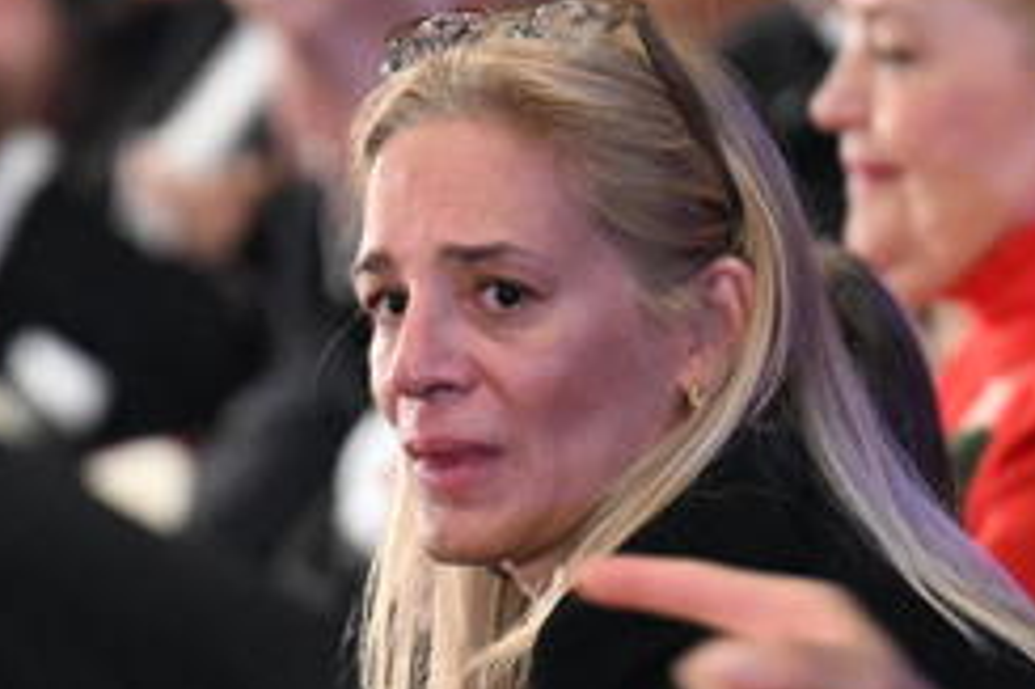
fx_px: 24305
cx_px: 524
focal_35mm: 846
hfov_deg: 2.4
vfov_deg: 1.6
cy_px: 706
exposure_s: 1/125
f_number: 2.8
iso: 4000
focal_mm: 200
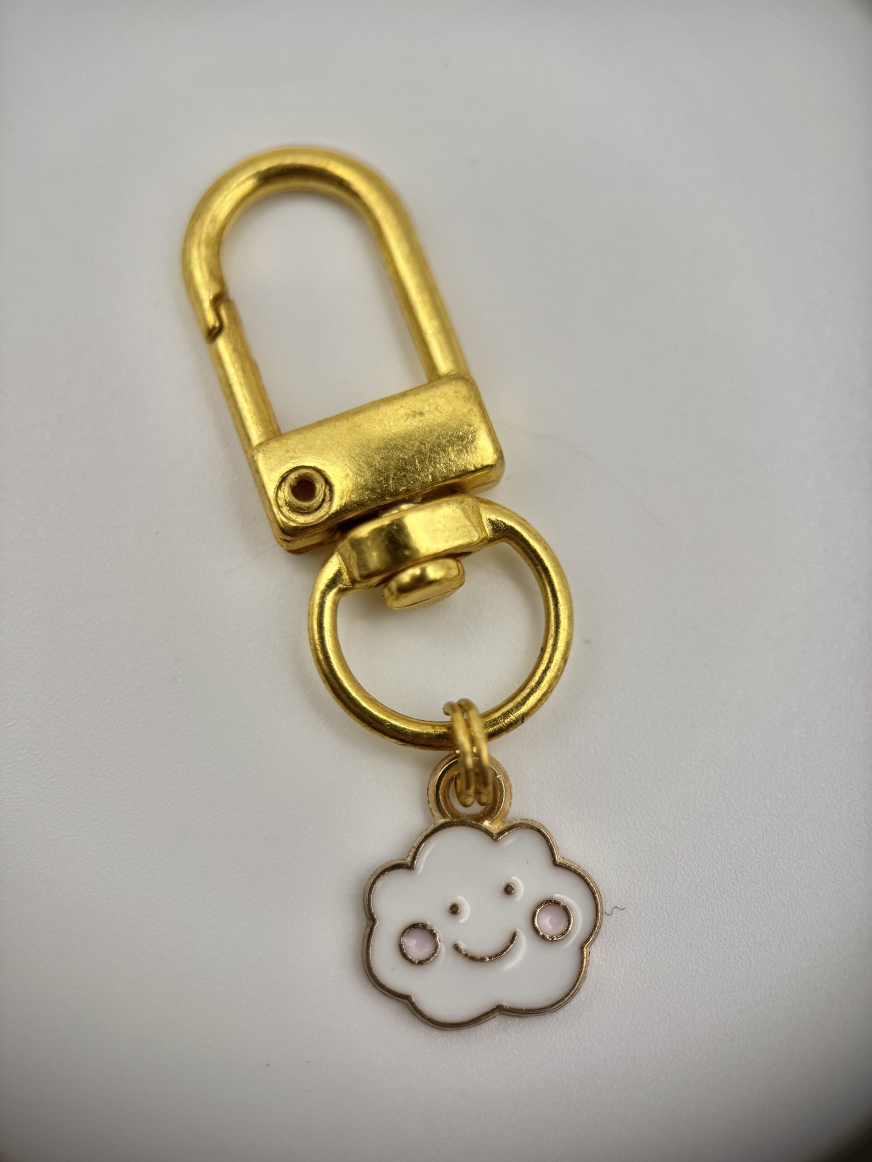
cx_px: 436
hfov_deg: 56.8
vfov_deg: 71.6
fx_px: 806
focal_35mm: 24
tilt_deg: -76.5
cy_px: 581
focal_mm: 6.76
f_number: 1.78
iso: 80
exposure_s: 1/366
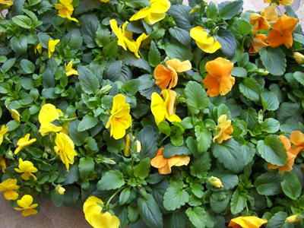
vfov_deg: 37.7
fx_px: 334
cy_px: 114
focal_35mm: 38
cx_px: 152
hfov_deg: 49.0
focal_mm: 6.2
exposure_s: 1/100
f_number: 2.7
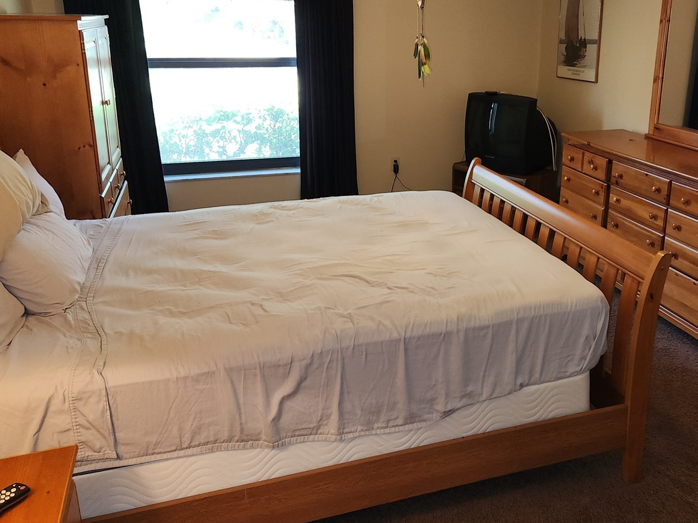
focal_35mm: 33
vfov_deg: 42.6
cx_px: 416
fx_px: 665
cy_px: 195
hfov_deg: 55.0
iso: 100
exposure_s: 1/30
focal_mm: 5.4
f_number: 1.8
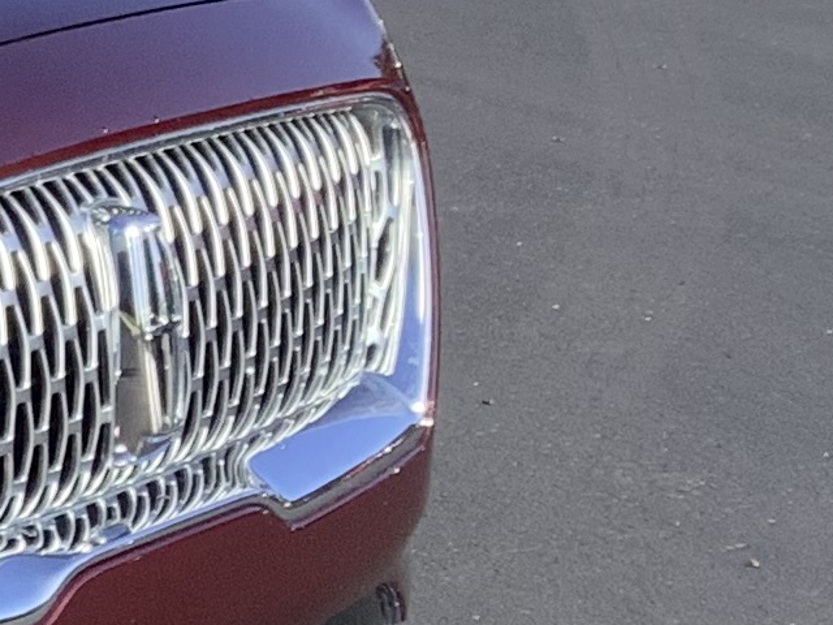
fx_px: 3802
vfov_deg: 9.4
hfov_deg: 10.7
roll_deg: +2.3
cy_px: 128
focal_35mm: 158
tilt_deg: -15.0
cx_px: -1168
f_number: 2.4
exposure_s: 1/509
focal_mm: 3.3
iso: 25
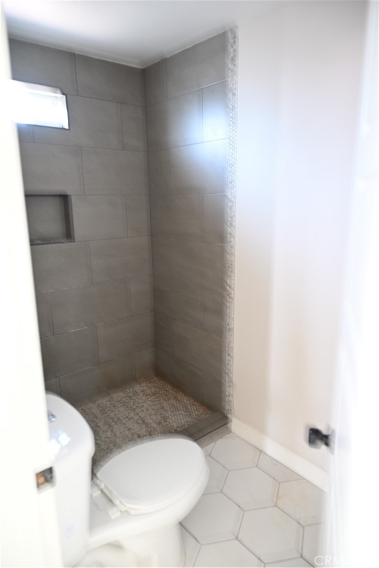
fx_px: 379
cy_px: 284
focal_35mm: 24
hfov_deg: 53.1
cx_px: 190
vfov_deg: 73.7
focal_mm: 24
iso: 500
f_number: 4.5
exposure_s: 1/2
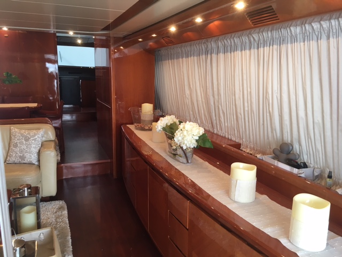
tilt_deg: -10.0
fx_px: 287
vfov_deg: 48.2
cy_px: 128
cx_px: 171
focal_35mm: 29
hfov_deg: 61.7
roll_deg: -0.8
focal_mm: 4.15
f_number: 2.2
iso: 80
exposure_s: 1/33
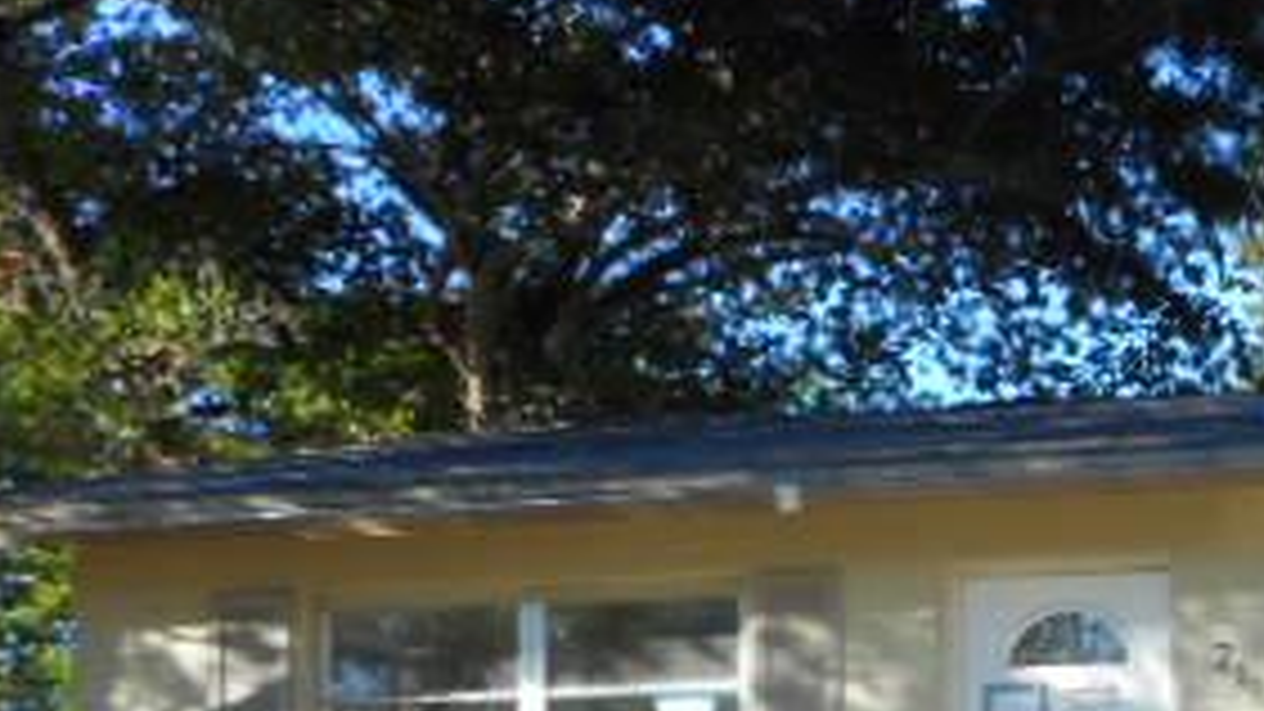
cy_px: 648
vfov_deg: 19.1
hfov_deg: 30.0
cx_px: 1421
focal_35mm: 62
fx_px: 2078
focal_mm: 4.5
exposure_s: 1/200
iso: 80
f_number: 3.7
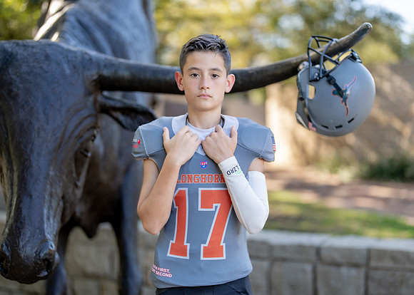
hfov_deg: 34.8
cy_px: 150
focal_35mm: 56
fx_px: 660
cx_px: 217
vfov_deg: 25.2
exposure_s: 1/1000
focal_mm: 50
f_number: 1.2
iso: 100
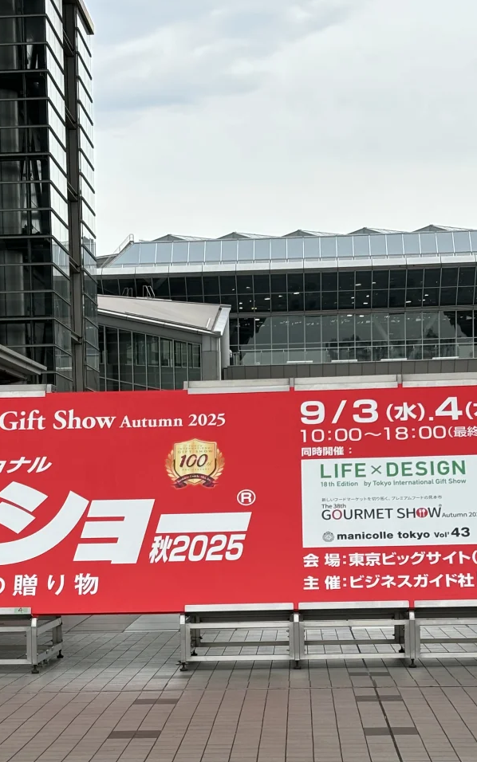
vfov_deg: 24.7
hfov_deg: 15.7
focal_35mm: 83
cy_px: 554
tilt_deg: -2.5
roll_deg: +1.0
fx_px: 1725
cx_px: 171
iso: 32
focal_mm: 5.96
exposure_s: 1/781
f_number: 1.6
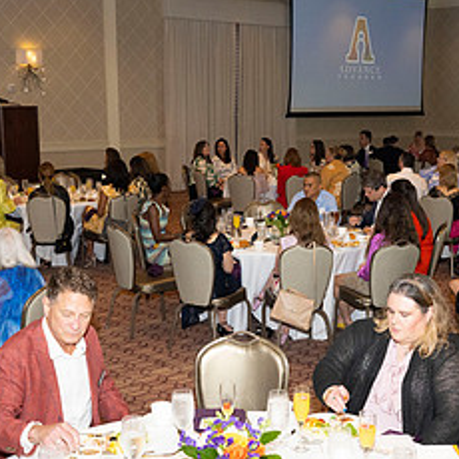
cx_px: 263
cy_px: 284
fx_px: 870
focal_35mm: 58
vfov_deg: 29.4
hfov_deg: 29.5
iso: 2000
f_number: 5.6
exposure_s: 1/200
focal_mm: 27
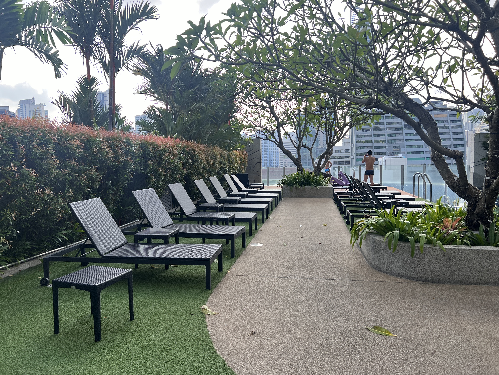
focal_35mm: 26
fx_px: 375
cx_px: 250
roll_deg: -2.4
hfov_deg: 67.3
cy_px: 188
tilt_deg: -1.1
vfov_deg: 53.1
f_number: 1.5
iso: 50
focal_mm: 5.7
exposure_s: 1/1135
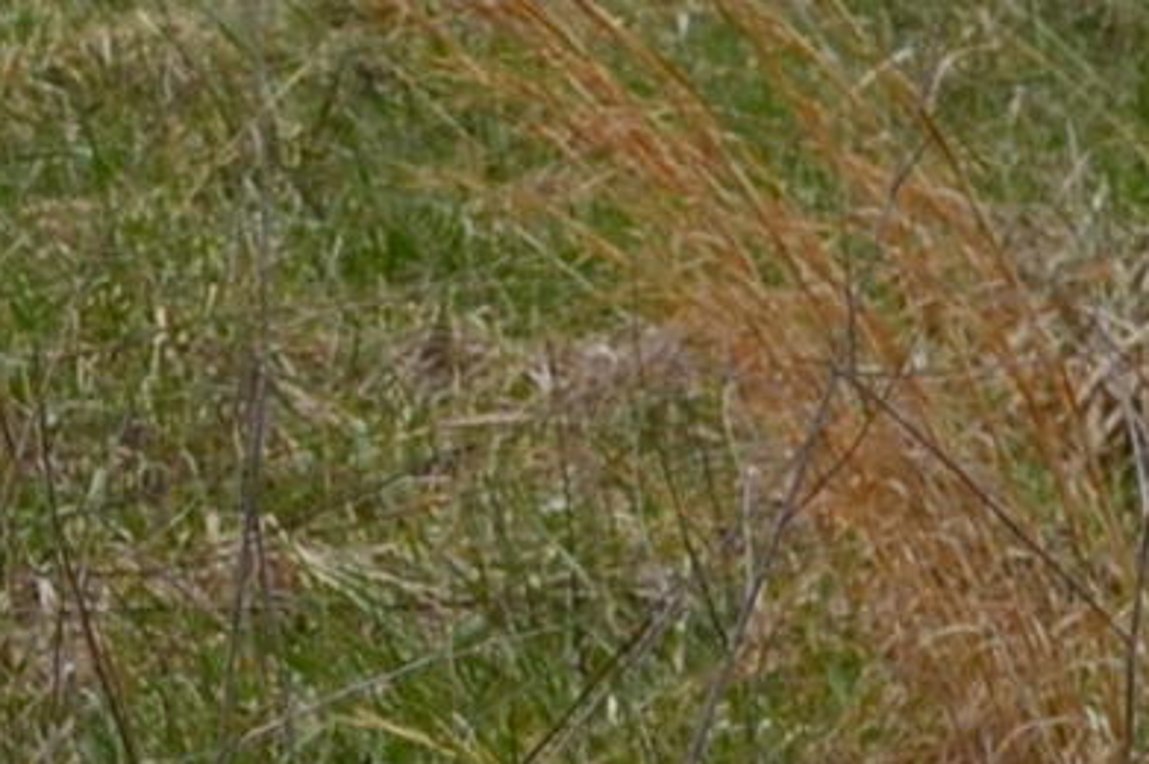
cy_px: -1787
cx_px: -2098
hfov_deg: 3.6
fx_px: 17635
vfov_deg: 2.4
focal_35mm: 553
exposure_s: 1/500
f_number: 11
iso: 360
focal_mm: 48
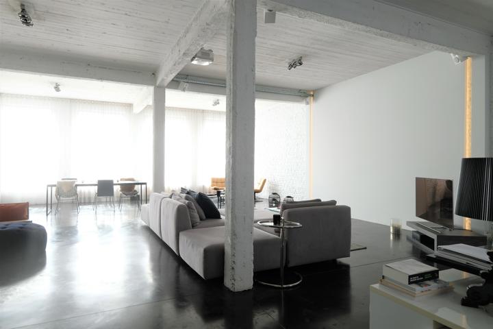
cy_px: 164
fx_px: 301
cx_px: 246
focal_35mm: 22
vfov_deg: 57.2
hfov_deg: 78.6
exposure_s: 1/10
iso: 200
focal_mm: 14.5
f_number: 8
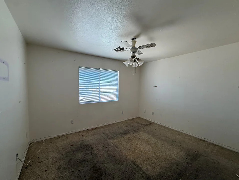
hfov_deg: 98.2
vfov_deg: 81.7
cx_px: 120
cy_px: 91
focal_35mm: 15
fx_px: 104
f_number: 2.2
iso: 160
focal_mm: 2.22
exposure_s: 1/120
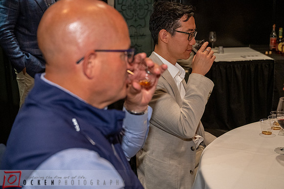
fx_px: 371
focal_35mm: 47
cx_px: 142
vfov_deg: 28.6
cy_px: 94
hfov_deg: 41.9
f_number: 4
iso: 5000
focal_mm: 47
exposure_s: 1/60
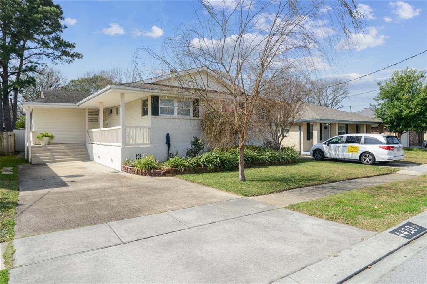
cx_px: 214
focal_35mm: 23
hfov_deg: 76.1
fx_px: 273
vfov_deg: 55.0
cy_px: 142
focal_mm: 23
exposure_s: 1/1250
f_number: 11
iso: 800
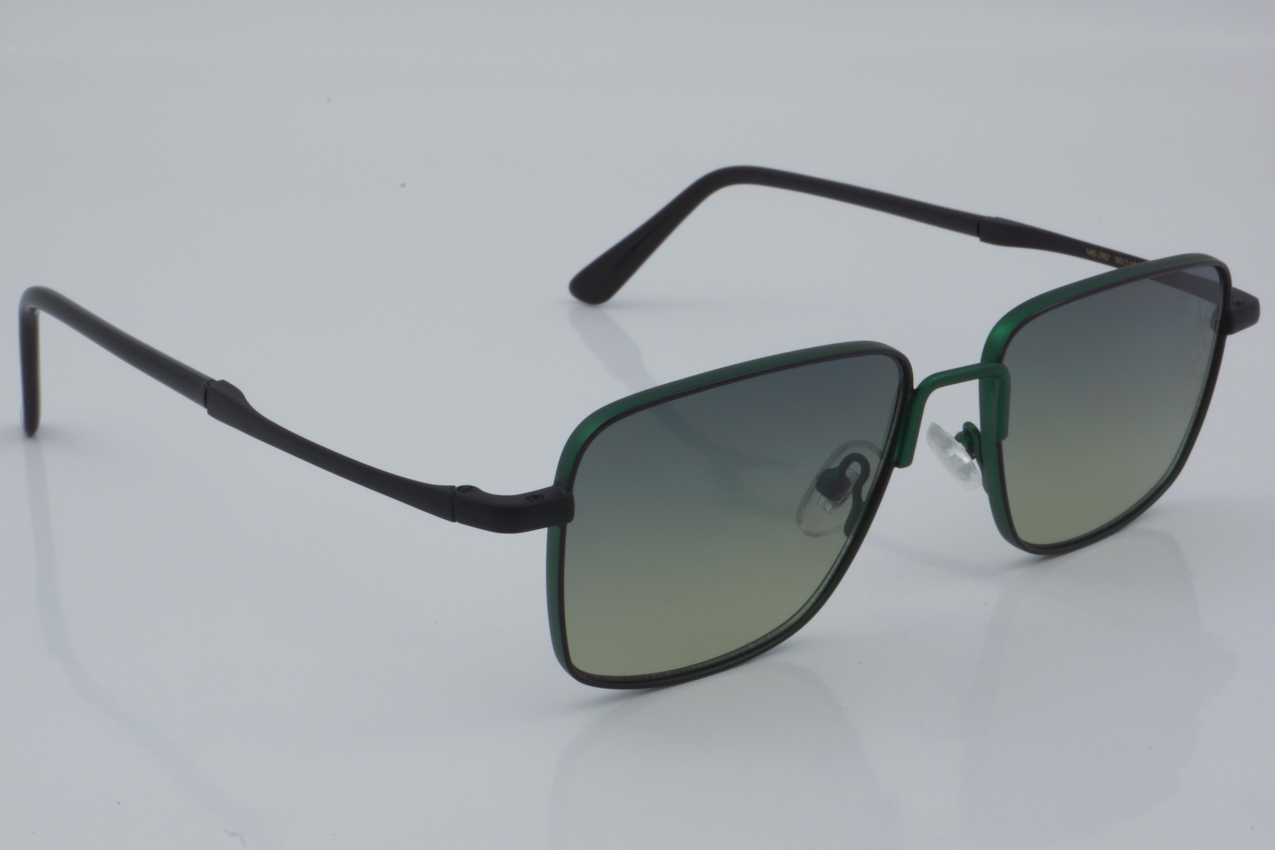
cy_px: 425
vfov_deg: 18.2
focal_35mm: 75
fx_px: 2656
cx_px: 638
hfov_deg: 27.0
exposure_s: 1/4
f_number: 32
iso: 100
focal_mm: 50
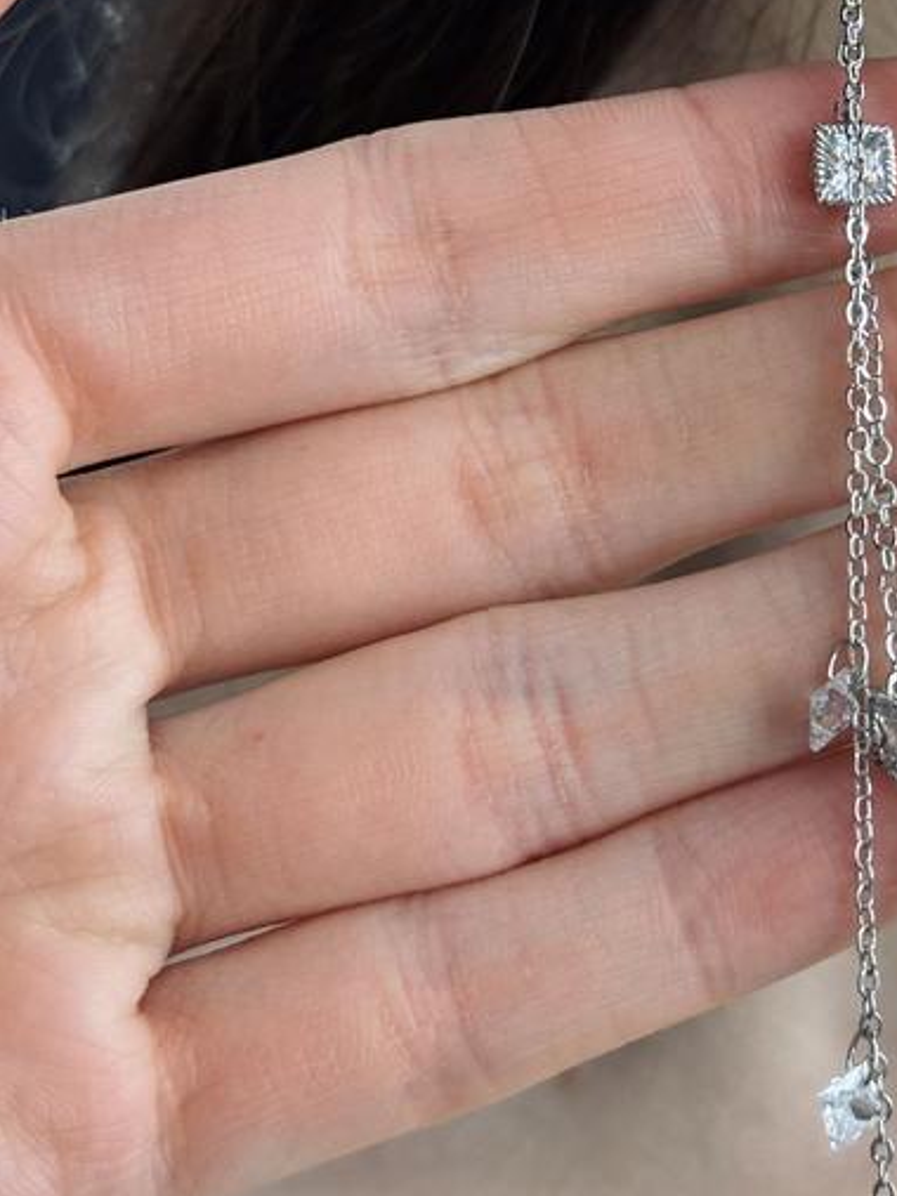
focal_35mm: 97
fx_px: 3353
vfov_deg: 20.0
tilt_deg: -9.1
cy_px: 198
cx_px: 866
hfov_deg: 15.0
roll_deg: +1.1
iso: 80
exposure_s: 1/292
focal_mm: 6.76
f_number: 1.78
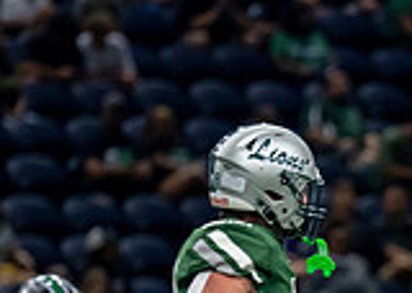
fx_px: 11282
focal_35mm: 965
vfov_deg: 1.5
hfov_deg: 2.1
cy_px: 442
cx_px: 454
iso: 1600
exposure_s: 1/1000
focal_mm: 200
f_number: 2.8
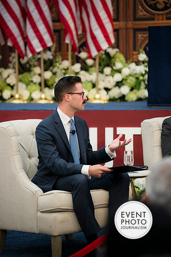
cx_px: 86
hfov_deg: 9.1
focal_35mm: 150
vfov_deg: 13.7
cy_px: 128
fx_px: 1069
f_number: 2.8
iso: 320
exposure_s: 1/320
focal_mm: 150
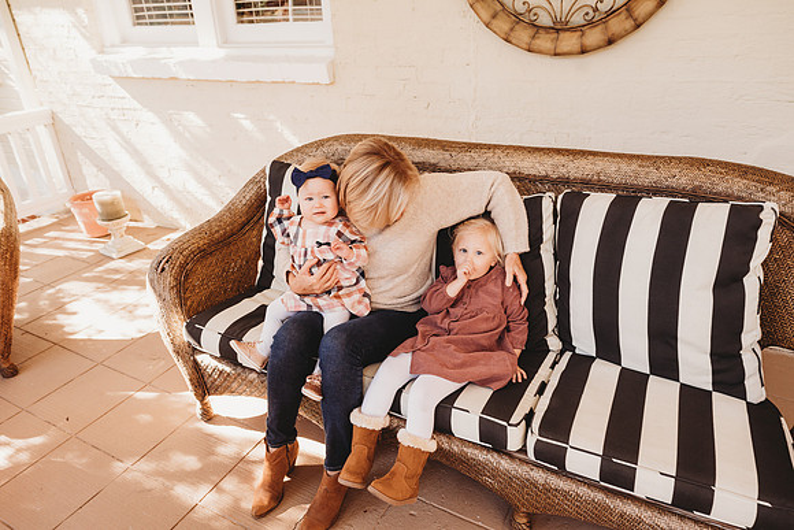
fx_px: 529
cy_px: 265
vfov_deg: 53.2
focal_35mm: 24
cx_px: 397
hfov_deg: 73.7
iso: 400
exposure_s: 1/200
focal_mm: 24
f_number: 4.5
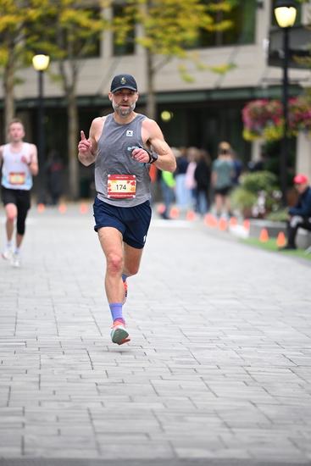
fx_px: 2590
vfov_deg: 10.3
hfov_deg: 6.9
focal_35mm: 200
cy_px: 233
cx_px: 156
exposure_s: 1/1250
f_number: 2.8
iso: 1600
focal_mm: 200
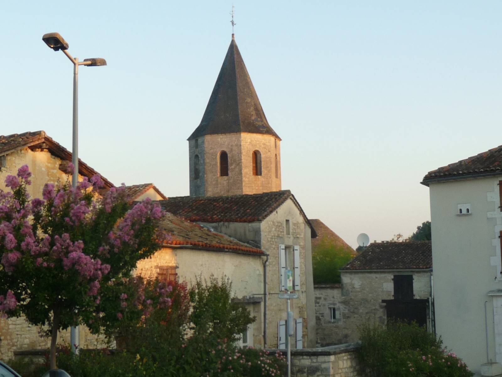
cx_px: 251
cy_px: 188
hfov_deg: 30.3
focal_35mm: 64
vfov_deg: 22.9
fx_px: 928
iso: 100
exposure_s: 1/125
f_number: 4
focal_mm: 6.5
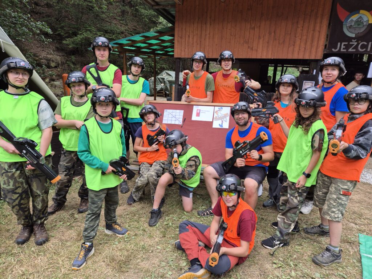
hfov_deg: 73.9
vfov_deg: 58.9
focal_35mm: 23
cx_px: 186
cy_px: 140
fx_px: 247
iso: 25
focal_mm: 5.4
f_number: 1.8
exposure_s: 1/180
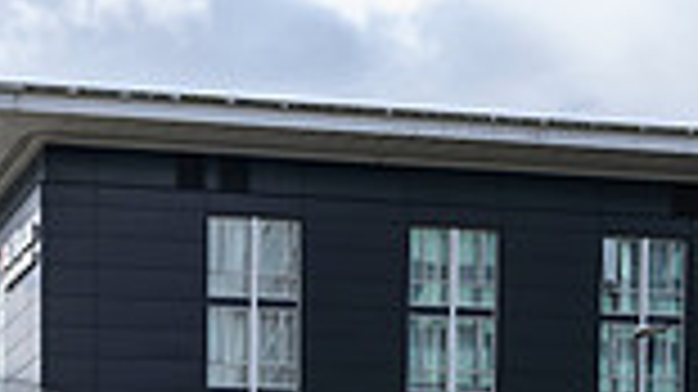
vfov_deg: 11.4
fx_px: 1739
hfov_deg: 21.5
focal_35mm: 94
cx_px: -72
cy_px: 831
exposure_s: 1/1000
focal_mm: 24
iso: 500
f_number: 6.3
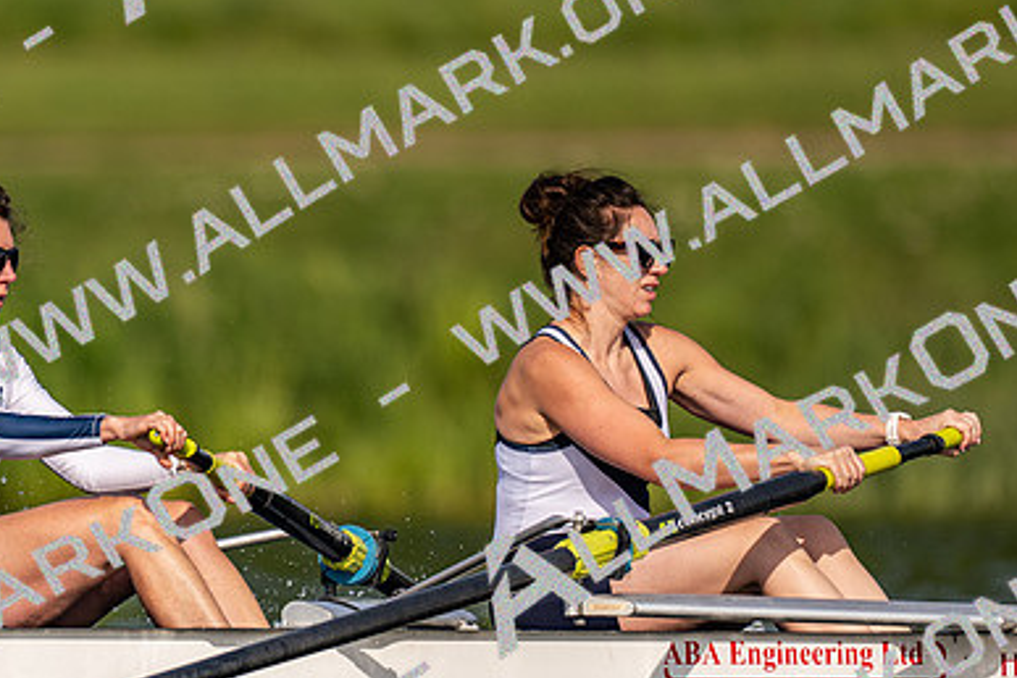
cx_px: 260
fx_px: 38106
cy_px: 409
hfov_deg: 1.5
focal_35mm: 1349
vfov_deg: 1.0
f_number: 4
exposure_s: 1/2500
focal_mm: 600
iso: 200
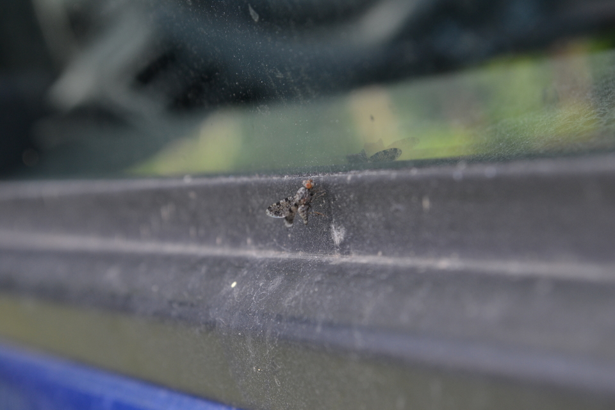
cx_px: 308
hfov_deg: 26.0
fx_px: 1332
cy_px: 205
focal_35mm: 78
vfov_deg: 17.5
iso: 400
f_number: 8
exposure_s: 1/60
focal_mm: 52
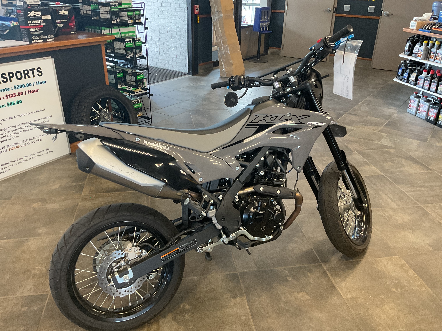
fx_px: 370
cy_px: 166
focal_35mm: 29
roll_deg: -1.3
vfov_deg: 48.2
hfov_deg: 61.7
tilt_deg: -25.6
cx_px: 221
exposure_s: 1/60
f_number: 1.8
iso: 160
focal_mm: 3
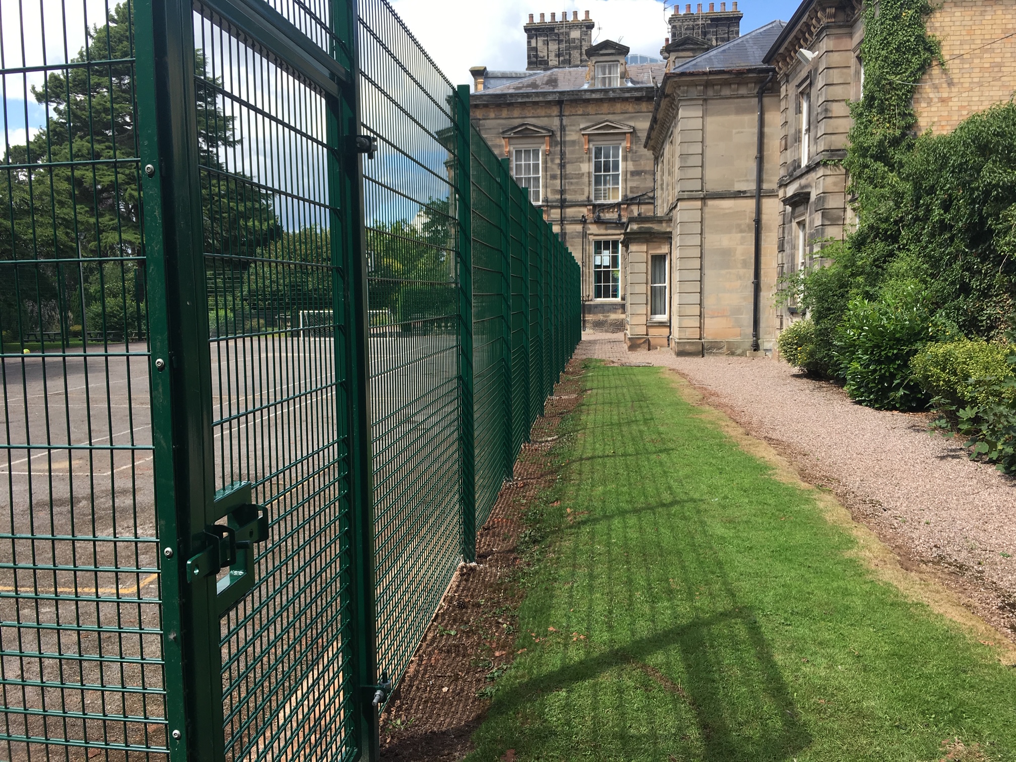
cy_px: 381
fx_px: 851
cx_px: 508
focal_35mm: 29
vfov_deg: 48.2
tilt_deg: -7.5
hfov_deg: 61.7
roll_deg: +0.6
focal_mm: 4.15
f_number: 2.2
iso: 25
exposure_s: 1/793
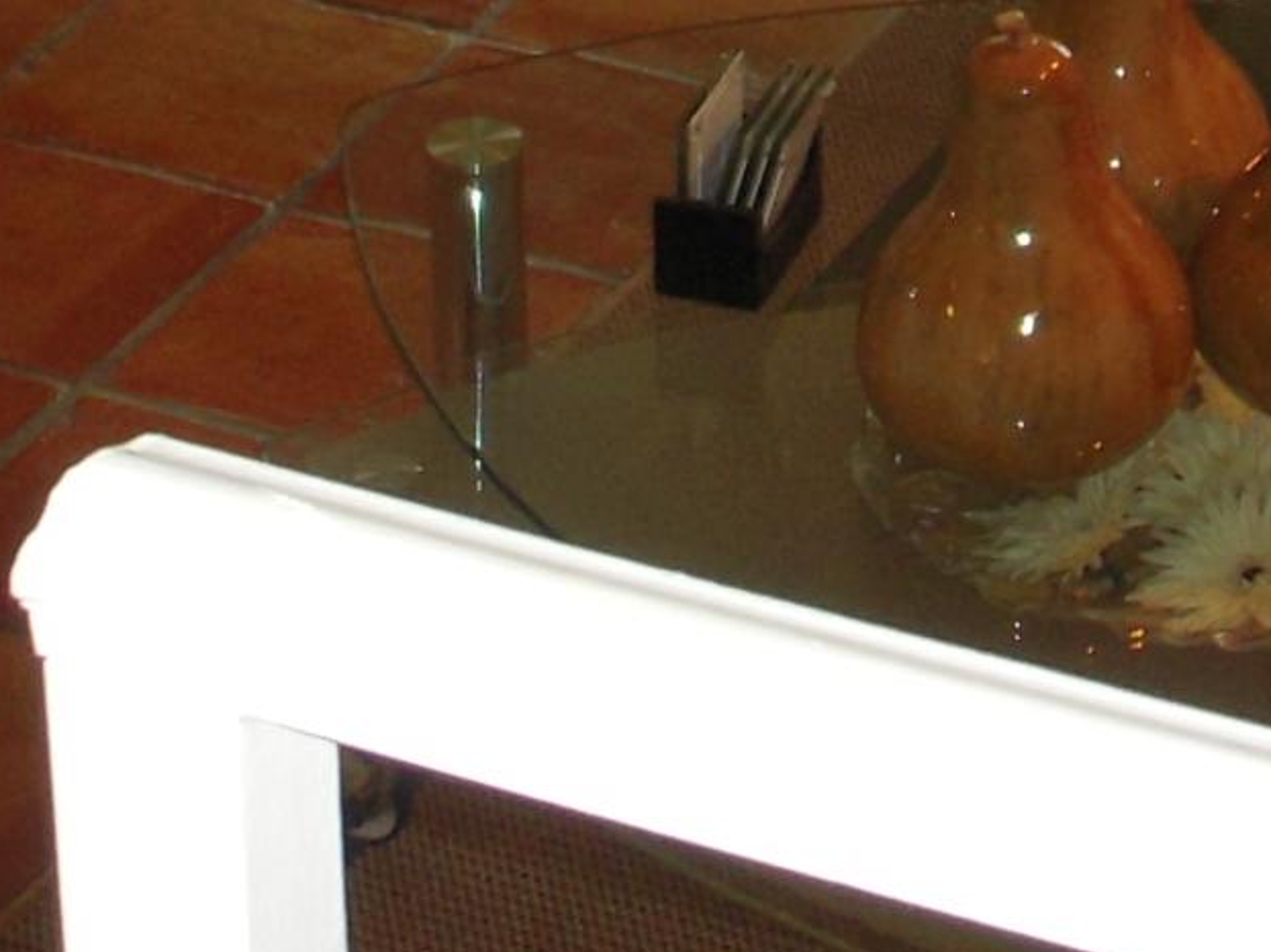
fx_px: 5983
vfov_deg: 8.8
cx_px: 839
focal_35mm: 163
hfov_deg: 12.1
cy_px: -605
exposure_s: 1/50
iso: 160
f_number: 3.3
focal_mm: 6.3
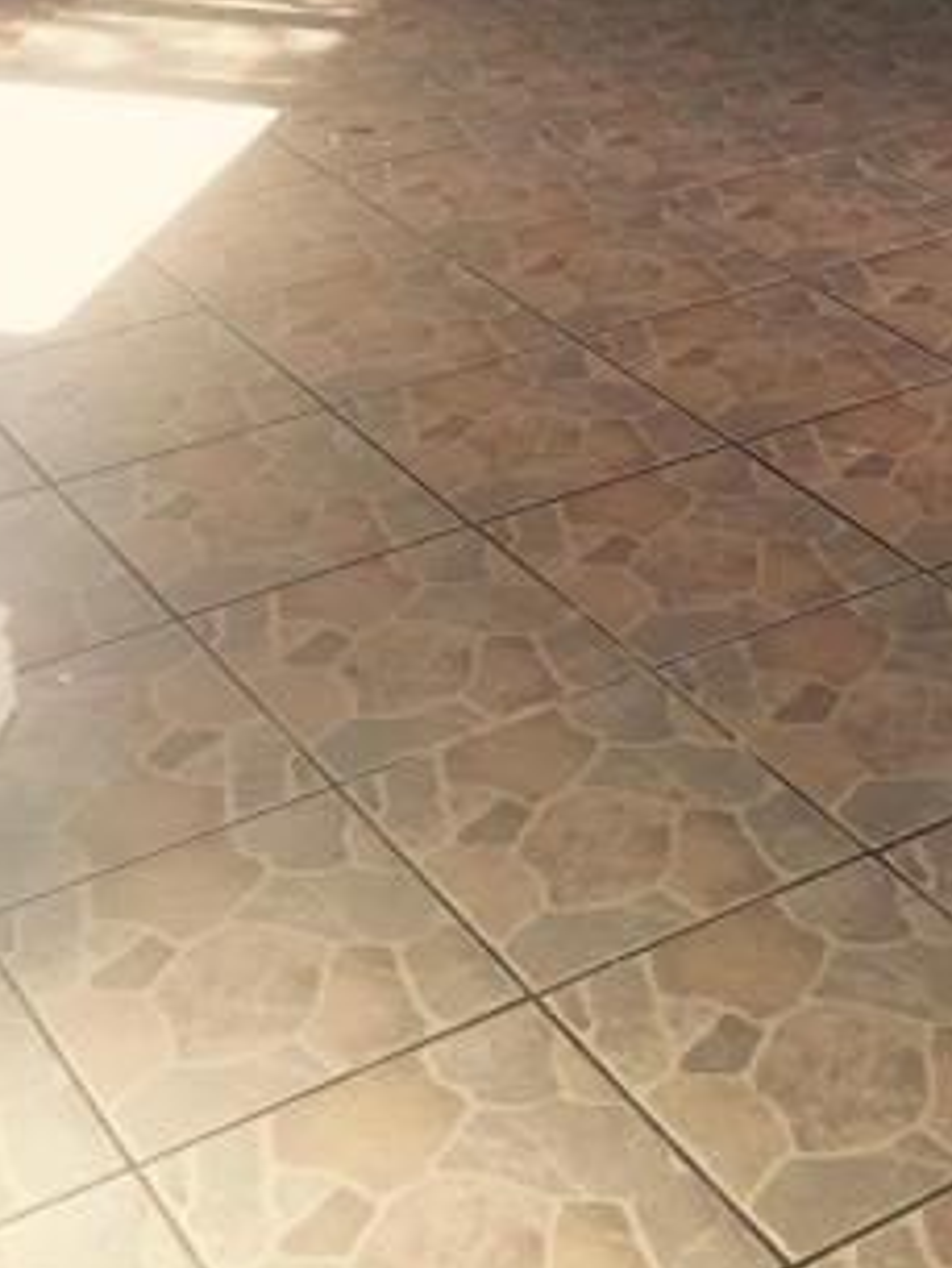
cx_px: 557
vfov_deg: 24.1
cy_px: -279
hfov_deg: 20.2
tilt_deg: -11.1
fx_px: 2675
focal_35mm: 73
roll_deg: +1.6
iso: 32
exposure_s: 1/124
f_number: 2.2
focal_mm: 4.15
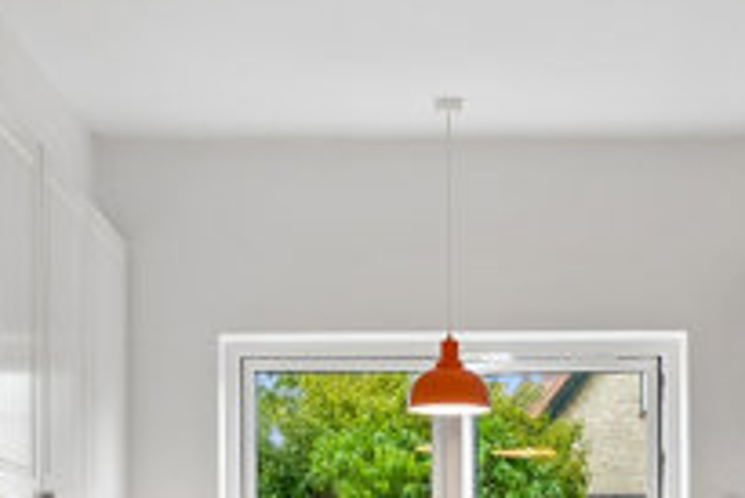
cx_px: 469
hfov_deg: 24.1
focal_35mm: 84
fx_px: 1739
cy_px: 623
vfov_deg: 15.6
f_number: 7.1
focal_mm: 21.5
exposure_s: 1/15
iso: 400
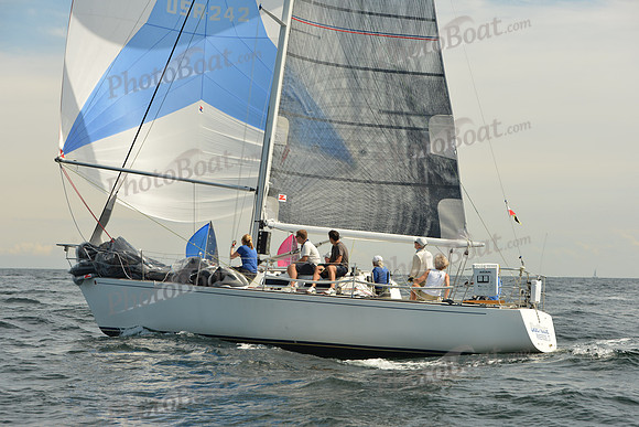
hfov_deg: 28.8
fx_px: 1243
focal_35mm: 70
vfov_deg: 19.5
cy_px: 214
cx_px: 320
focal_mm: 70
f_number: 8
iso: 320
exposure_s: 1/1250
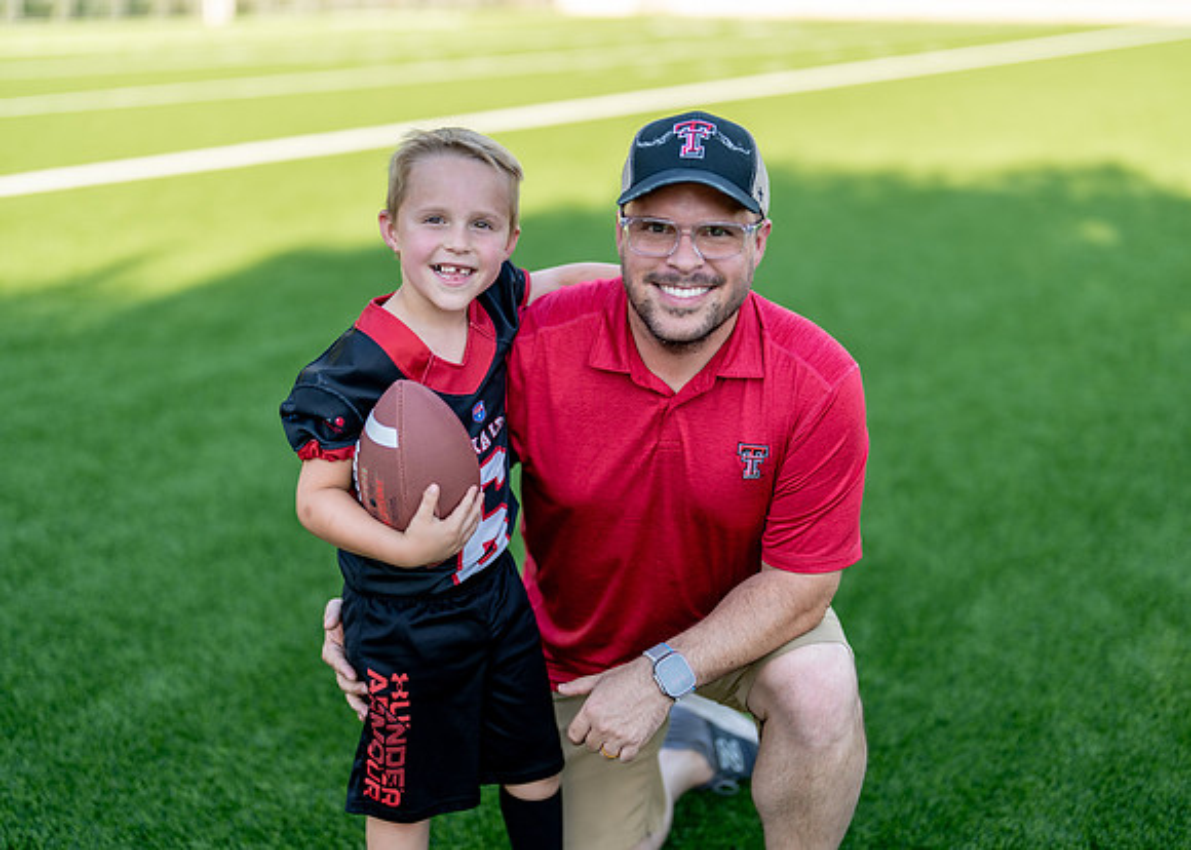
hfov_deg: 37.2
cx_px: 596
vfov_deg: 27.0
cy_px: 425
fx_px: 1772
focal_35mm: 52
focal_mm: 50
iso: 100
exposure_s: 1/1250
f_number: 1.2
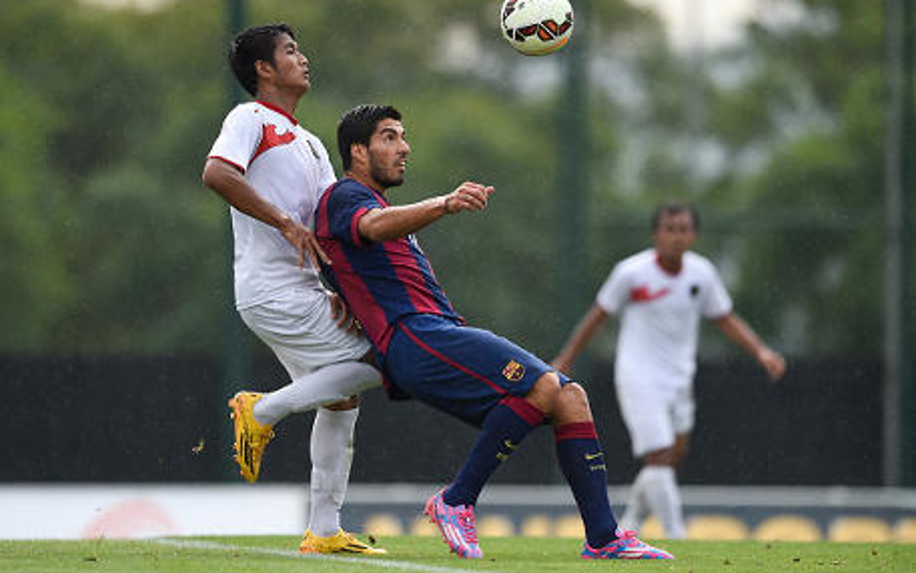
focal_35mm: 410
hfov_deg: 5.1
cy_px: 268
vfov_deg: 3.2
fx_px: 10239
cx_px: 459
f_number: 4
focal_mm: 400
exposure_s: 1/8000
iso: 1000
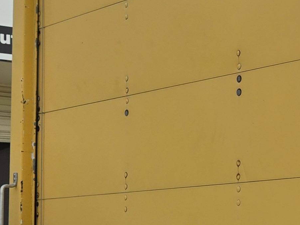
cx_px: 455
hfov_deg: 17.3
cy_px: 204
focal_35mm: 102
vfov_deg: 14.3
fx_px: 884
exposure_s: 1/1336
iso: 25
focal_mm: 5.4
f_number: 1.8
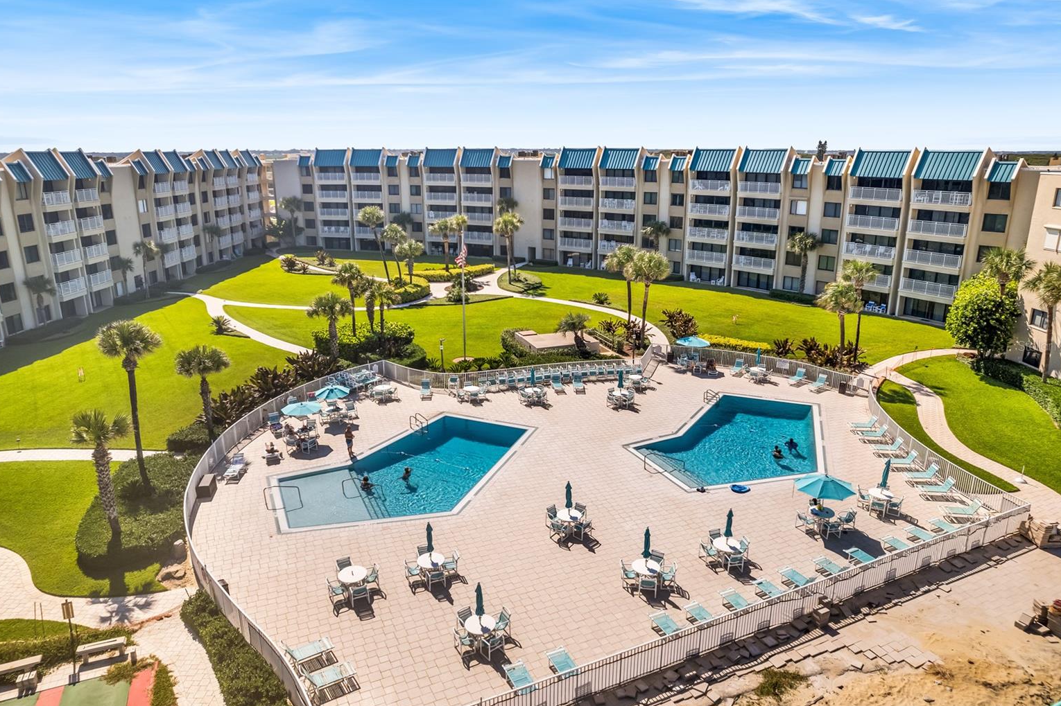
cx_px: 525
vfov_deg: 55.1
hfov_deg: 76.1
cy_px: 345
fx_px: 678
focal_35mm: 23
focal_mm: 8.38
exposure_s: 1/125
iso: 100
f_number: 2.8
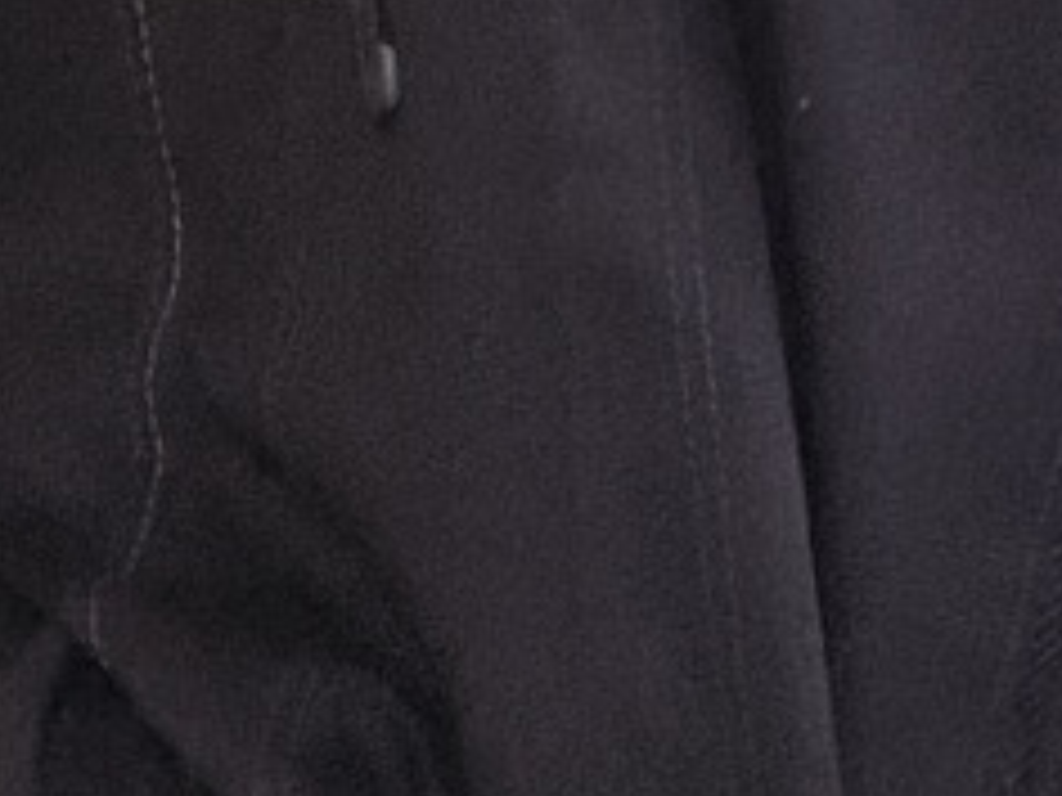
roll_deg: +1.9
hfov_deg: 2.9
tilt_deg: -6.2
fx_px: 20831
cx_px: -1624
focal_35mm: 679
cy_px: -1417
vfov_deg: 2.2
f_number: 2.8
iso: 500
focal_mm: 16.89
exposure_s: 1/60
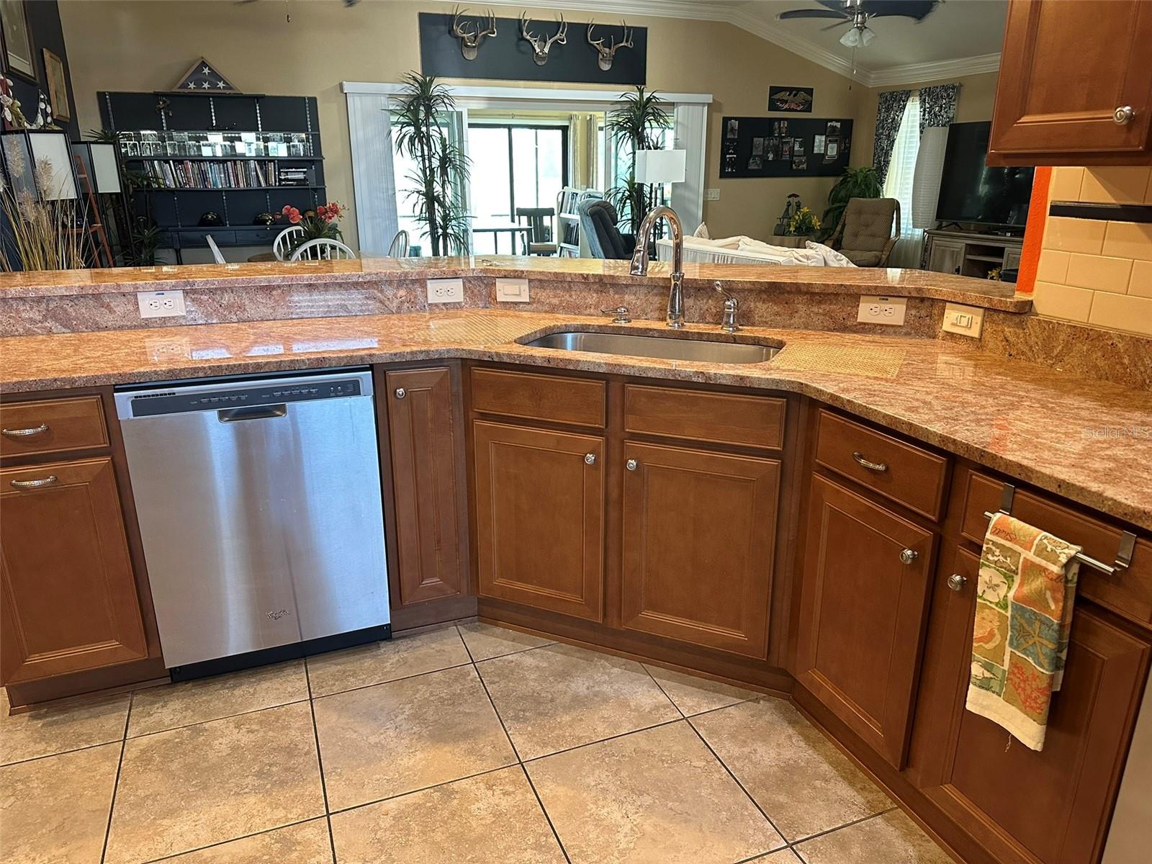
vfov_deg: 56.8
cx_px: 576
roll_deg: +0.1
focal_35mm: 24
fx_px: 799
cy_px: 432
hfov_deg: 71.6
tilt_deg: -17.6
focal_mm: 6.86
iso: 320
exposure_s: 1/60
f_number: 1.78
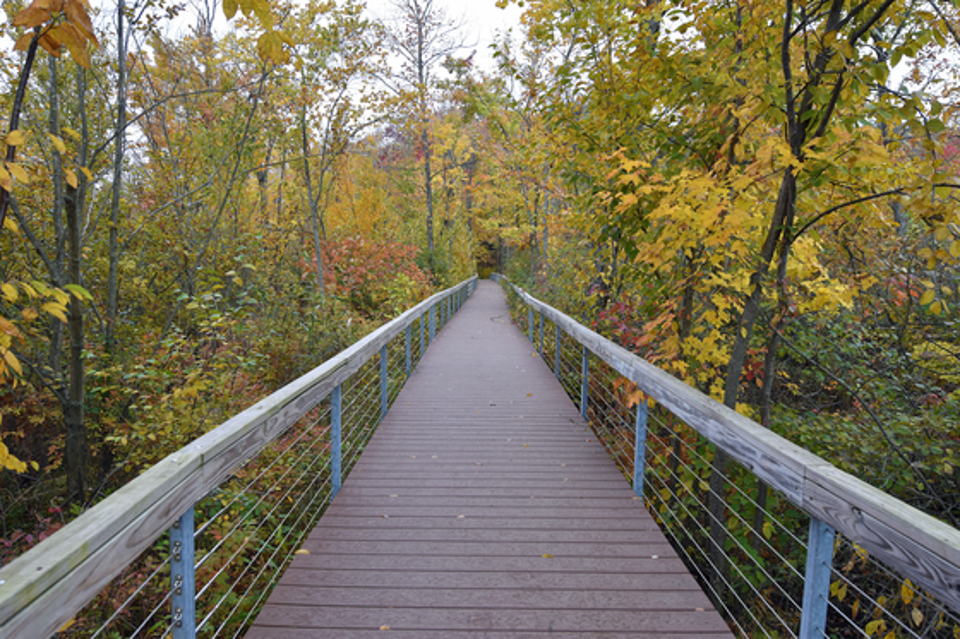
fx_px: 560
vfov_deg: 59.5
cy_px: 320
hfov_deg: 81.2
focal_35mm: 21
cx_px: 480
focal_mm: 14
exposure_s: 1/80
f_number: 4.5
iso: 400
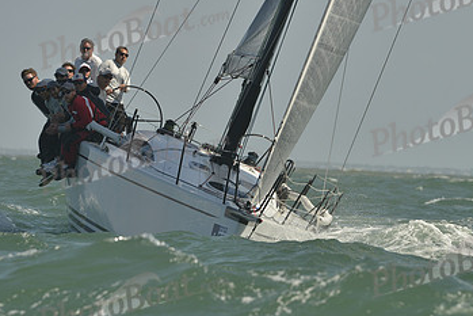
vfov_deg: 2.8
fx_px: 6546
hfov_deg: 4.1
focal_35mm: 498
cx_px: 301
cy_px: 211
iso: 280
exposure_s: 1/1600
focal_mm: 300
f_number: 8
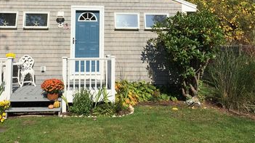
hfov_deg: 45.3
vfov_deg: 25.6
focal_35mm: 45
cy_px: 13
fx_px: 304
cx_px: 106
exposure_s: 1/3300
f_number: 2.2
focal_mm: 4.15
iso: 32
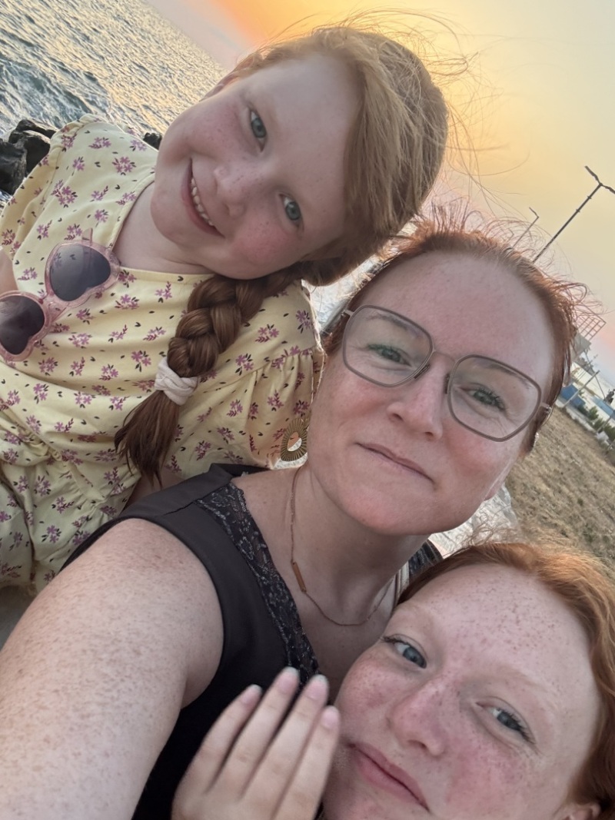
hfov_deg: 46.8
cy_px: 410
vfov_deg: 60.0
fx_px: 711
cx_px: 308
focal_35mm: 30
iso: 80
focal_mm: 2.69
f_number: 1.9
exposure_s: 1/107
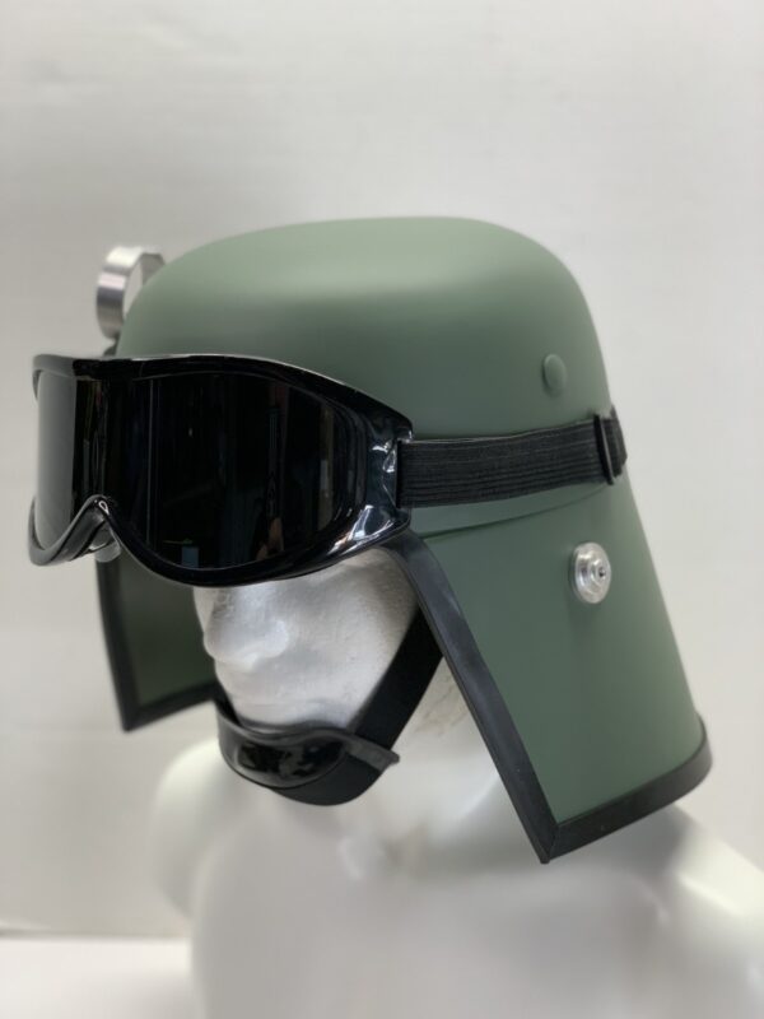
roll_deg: +0.9
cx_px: 382
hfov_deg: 28.0
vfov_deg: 36.8
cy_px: 510
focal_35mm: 52
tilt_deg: -10.9
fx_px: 1530
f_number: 2.4
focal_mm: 6
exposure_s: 1/120
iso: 100
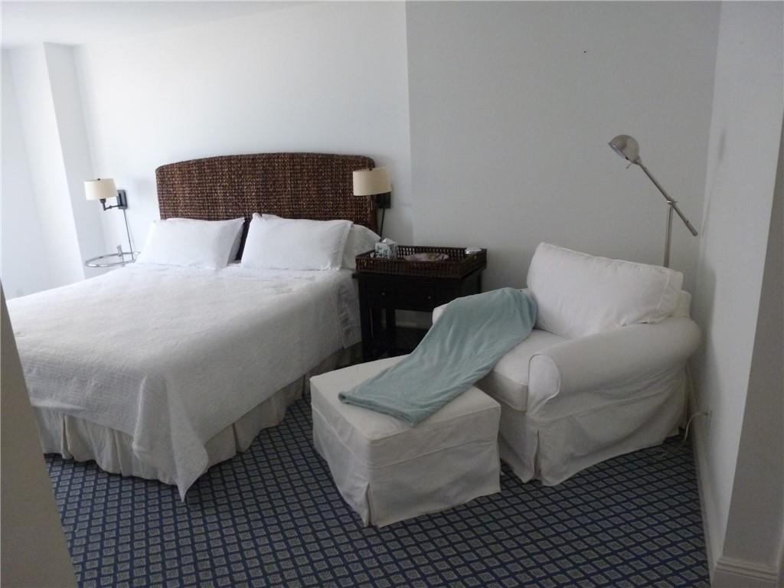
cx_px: 392
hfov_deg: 71.6
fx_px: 544
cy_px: 294
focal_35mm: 24
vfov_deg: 56.8
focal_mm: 4.3
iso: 400
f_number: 3.3
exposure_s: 1/125
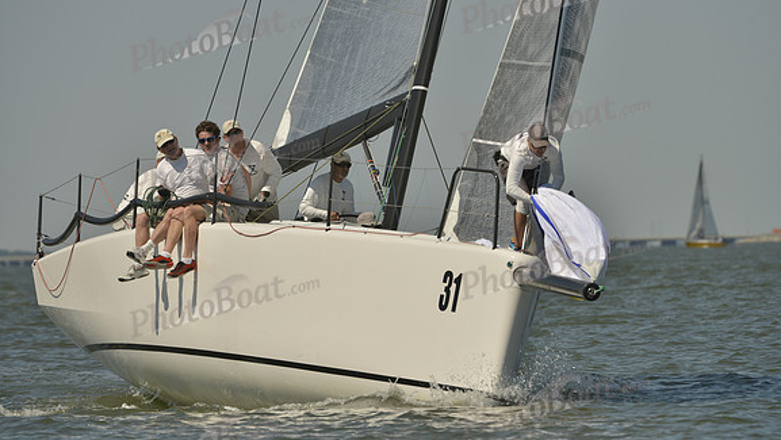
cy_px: 213
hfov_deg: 5.1
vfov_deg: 2.9
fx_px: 8721
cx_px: 391
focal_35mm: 421
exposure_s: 1/1250
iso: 200
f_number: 9
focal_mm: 400
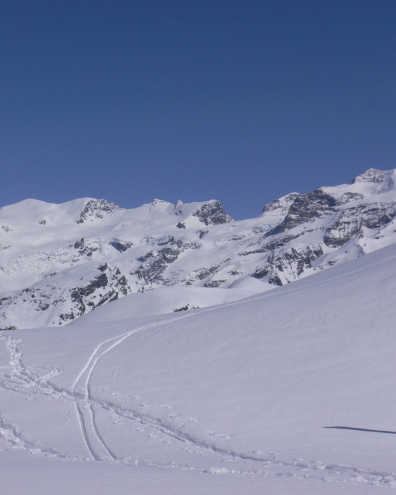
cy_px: 246
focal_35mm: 67
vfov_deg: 28.3
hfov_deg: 22.7
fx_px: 981
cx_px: 128
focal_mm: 8.5
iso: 80
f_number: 6.9
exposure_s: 1/1300
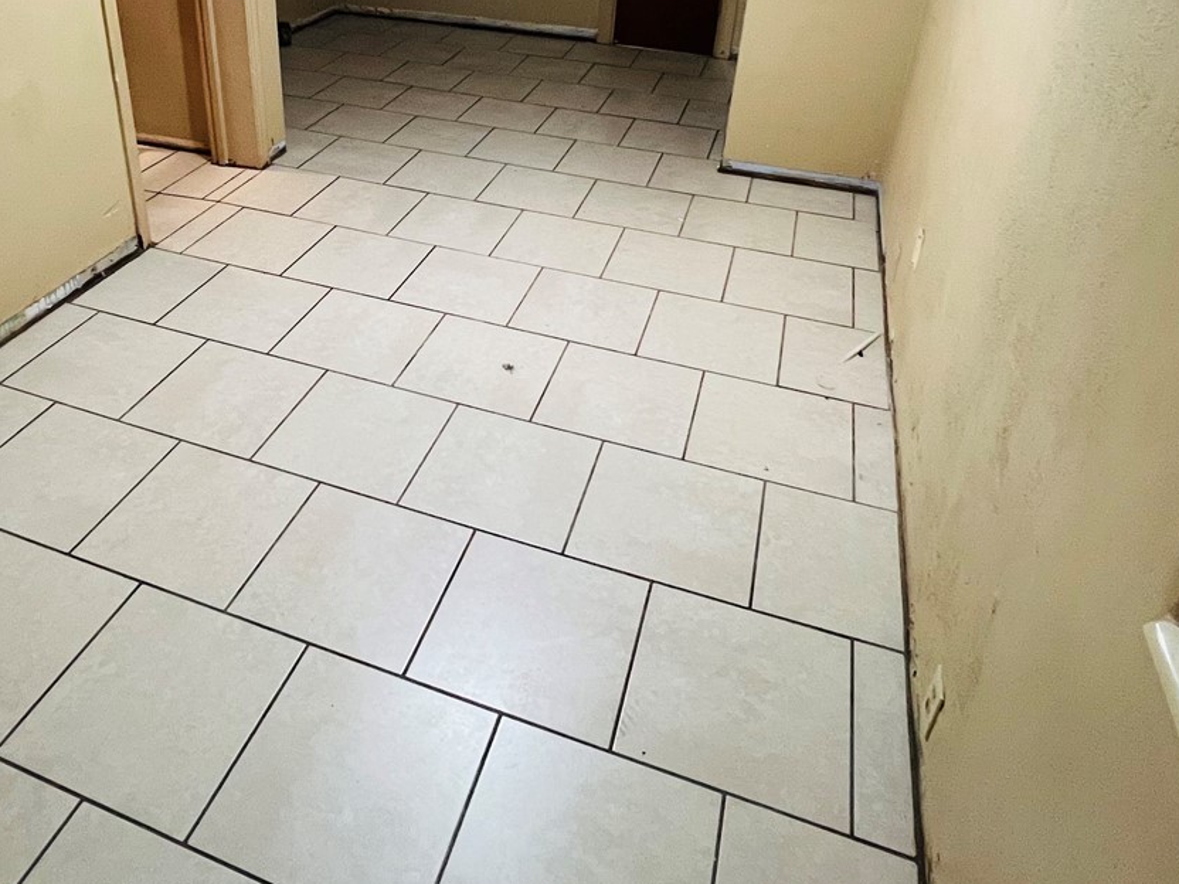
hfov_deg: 68.7
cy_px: 211
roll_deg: -1.7
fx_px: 851
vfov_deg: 52.3
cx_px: 473
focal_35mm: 25
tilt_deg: -26.9
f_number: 1.8
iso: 400
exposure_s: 1/60
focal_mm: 1.57
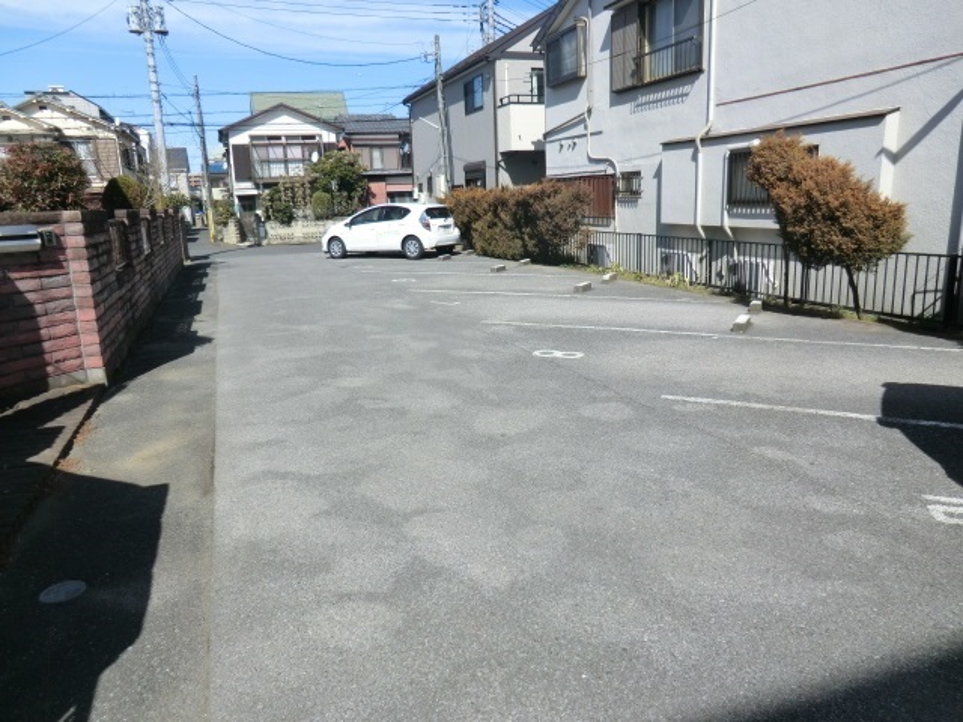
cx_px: 482
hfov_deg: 71.6
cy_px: 361
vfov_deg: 56.8
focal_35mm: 24
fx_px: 668
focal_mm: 4.3
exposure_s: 1/200
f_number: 7.5
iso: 80
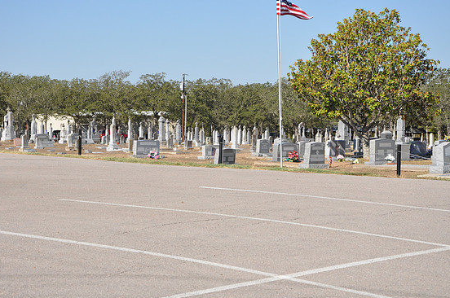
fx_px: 1023
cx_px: 225
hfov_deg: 24.8
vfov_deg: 16.6
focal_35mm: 82
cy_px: 144
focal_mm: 52
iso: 200
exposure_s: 1/320
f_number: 9
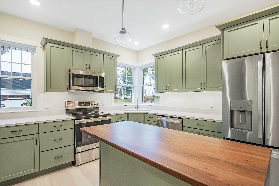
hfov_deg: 96.7
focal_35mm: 16
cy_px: 93
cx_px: 140
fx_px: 124
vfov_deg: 73.7
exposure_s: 1/20
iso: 400
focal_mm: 11
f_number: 6.3
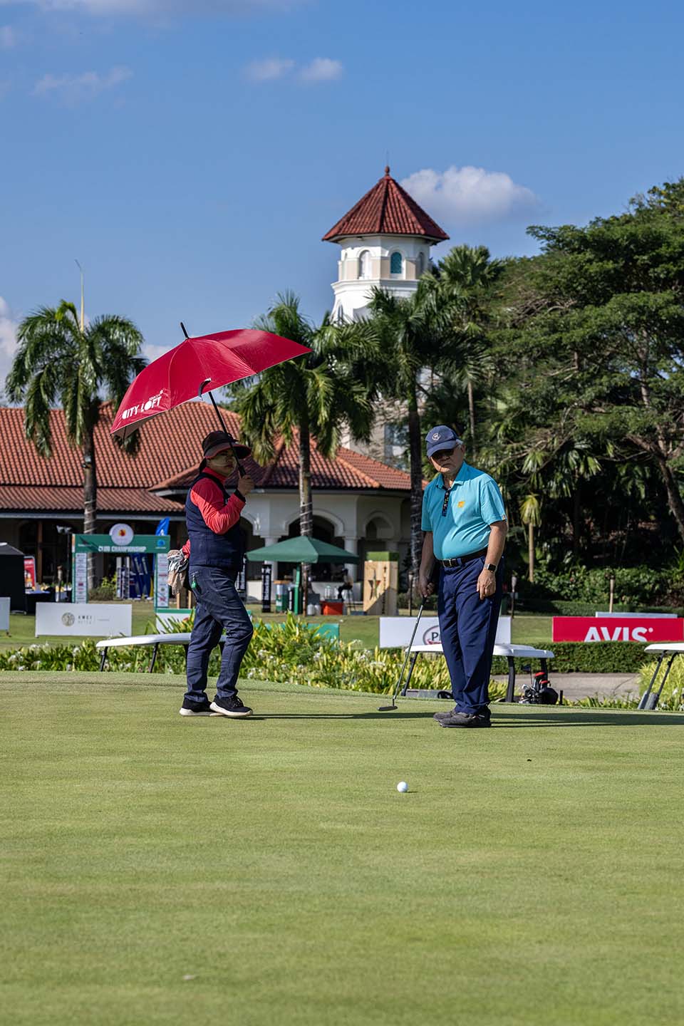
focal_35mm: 105
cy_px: 513
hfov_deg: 13.0
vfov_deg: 19.5
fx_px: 2992
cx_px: 342
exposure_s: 1/2000
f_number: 7.1
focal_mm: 105
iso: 560
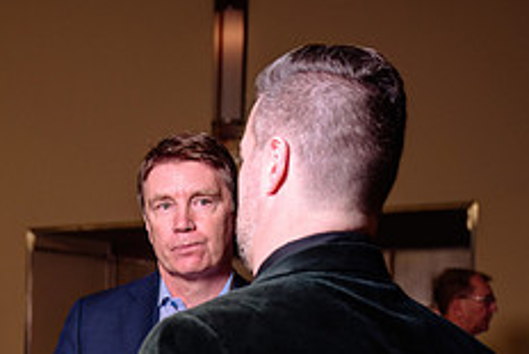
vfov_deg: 14.1
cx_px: -107
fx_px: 1397
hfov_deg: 20.1
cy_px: 385
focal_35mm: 95
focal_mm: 38
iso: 500
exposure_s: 1/50
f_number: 3.5
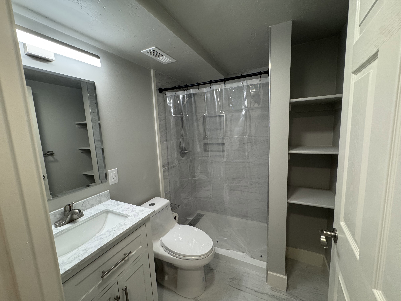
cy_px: 150
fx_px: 162
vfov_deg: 85.7
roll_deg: +2.5
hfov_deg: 102.1
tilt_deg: -8.0
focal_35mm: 14
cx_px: 200
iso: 200
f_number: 2.2
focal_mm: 2.22
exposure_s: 1/120
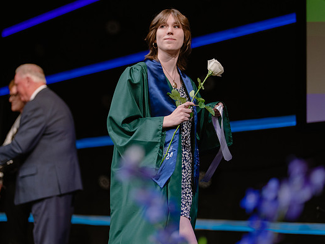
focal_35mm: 68
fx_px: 638
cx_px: 151
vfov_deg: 21.6
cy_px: 107
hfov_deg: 28.6
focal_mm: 50
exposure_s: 1/320
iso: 640
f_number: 1.2
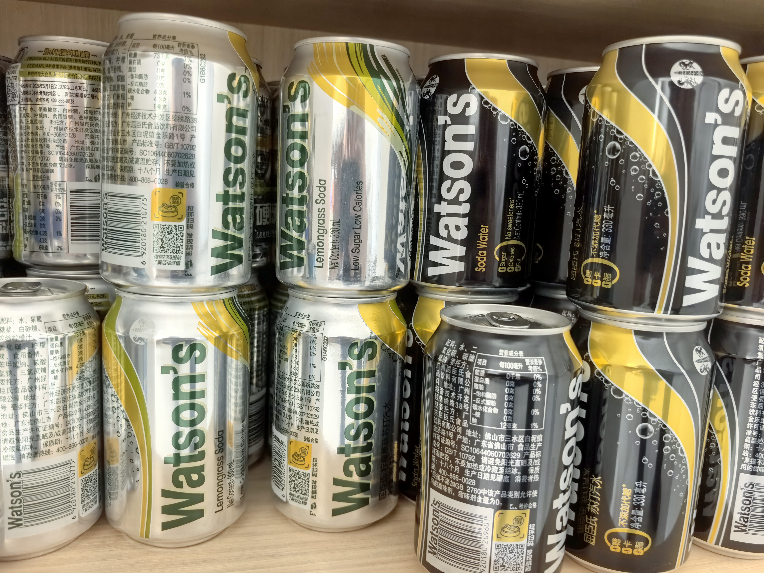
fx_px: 596
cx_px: 382
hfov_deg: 65.3
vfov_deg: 51.4
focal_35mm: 27
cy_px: 286
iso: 200
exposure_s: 1/50
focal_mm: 6.98
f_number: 2
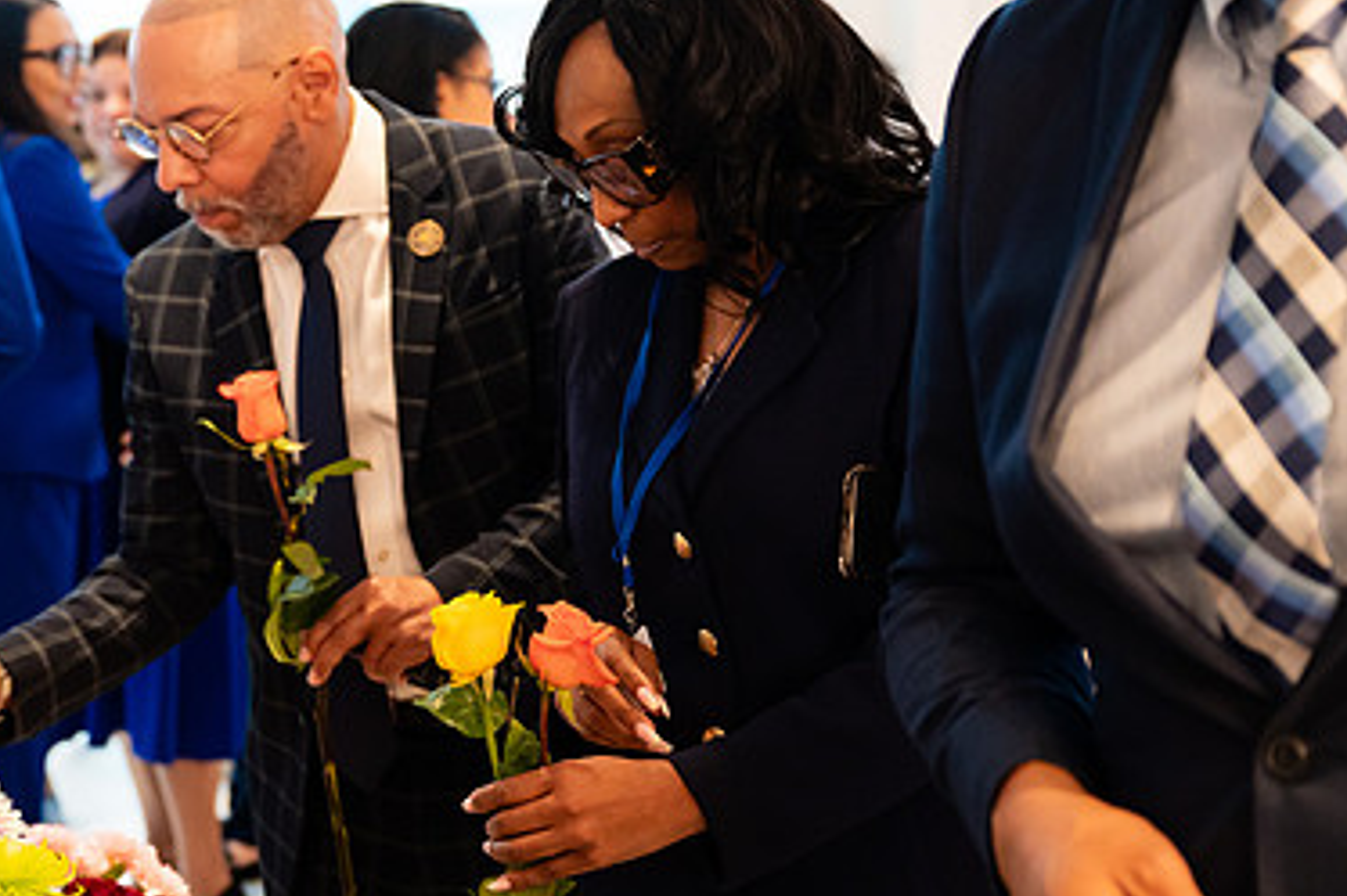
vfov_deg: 18.6
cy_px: 533
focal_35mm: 73
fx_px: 2730
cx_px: 360
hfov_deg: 27.4
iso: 2000
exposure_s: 1/200
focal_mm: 44
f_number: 3.2
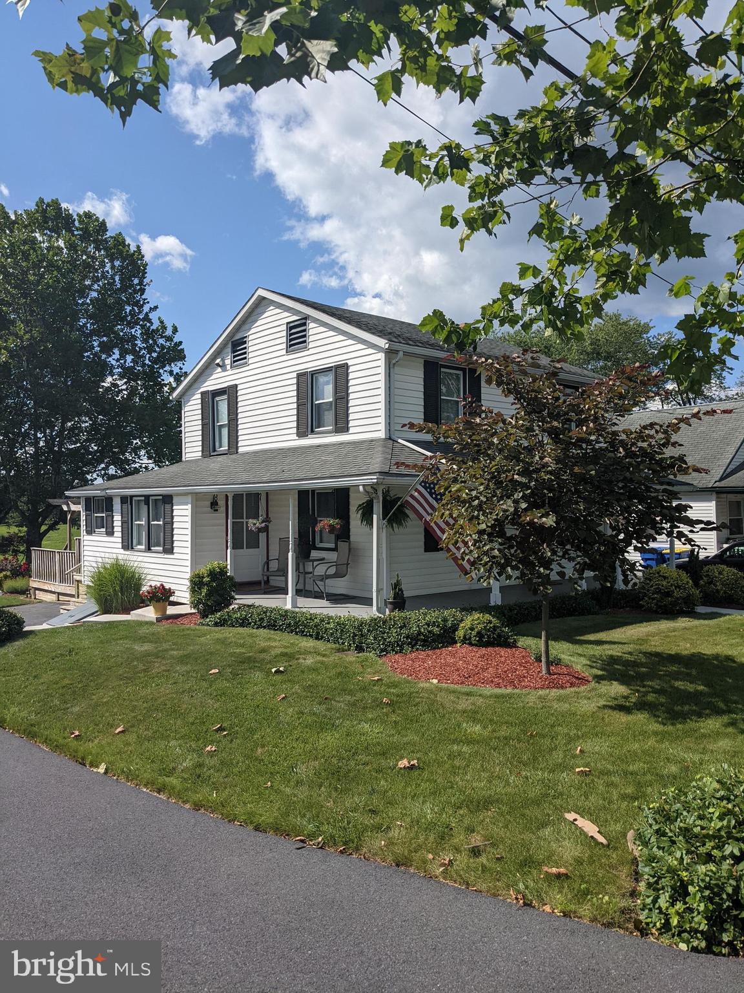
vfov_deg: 65.3
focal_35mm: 27
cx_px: 372
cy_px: 496
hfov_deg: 51.4
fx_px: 774
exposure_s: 1/5882
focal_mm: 4.38
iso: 64
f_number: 1.73
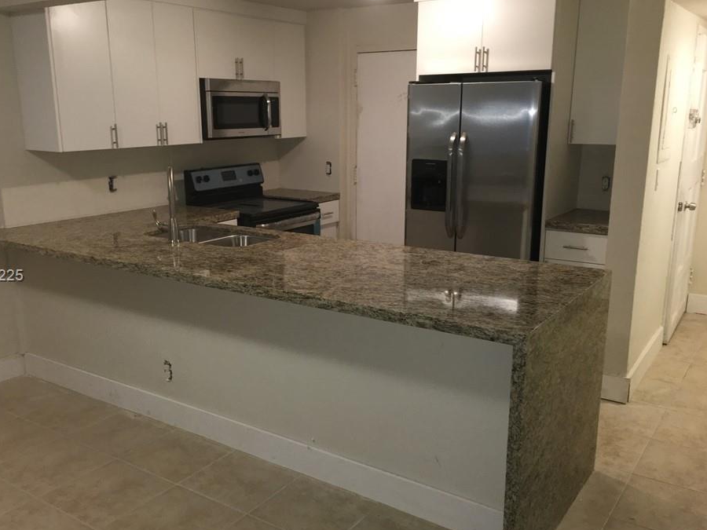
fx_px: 674
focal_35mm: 33
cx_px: 344
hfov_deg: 55.3
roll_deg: +0.1
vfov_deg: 42.9
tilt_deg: -14.1
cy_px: 276
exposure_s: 1/30
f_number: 2.2
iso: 160
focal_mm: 4.15
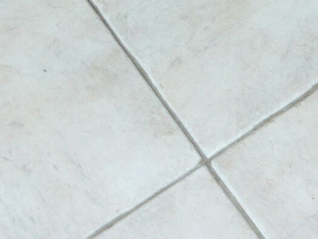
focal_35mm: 101
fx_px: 928
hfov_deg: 19.4
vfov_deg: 13.7
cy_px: -124
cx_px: 218
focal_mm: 5.5
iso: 100
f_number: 2.8
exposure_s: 1/30
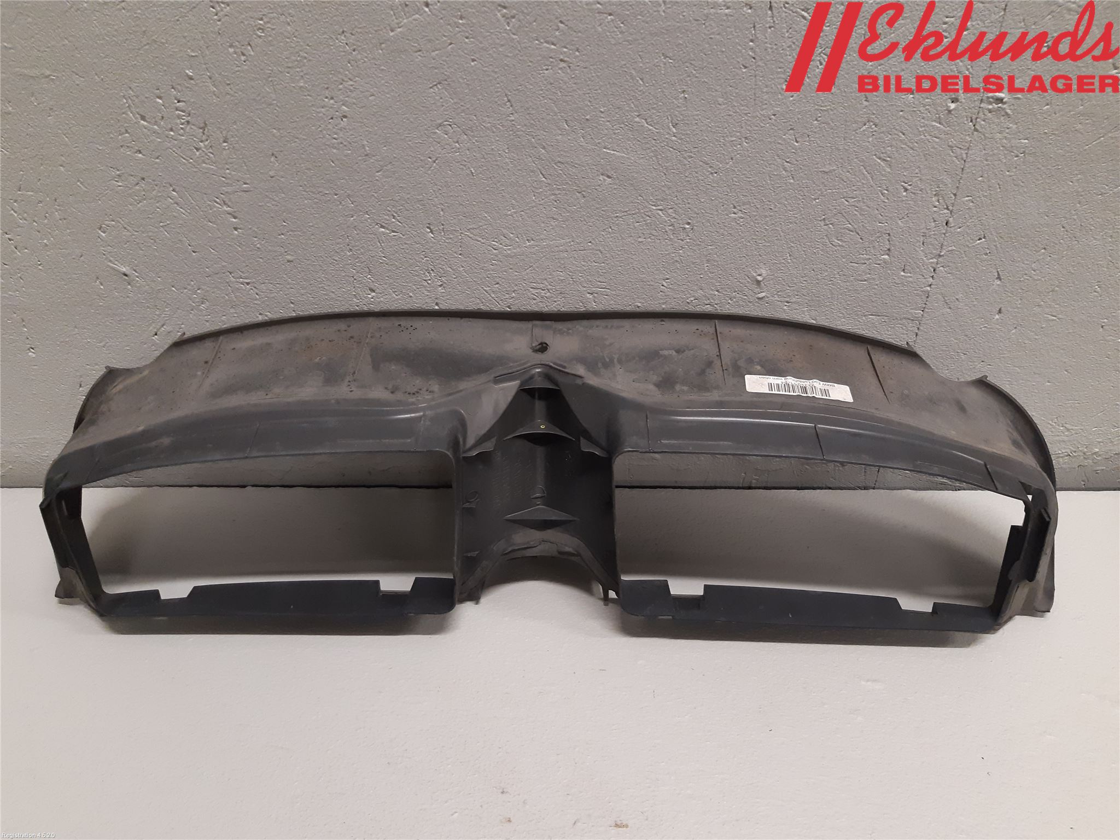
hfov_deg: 67.3
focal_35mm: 26
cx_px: 560
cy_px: 420
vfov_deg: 53.1
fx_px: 841
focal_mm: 3.93
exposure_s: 1/50
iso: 200
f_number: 1.7
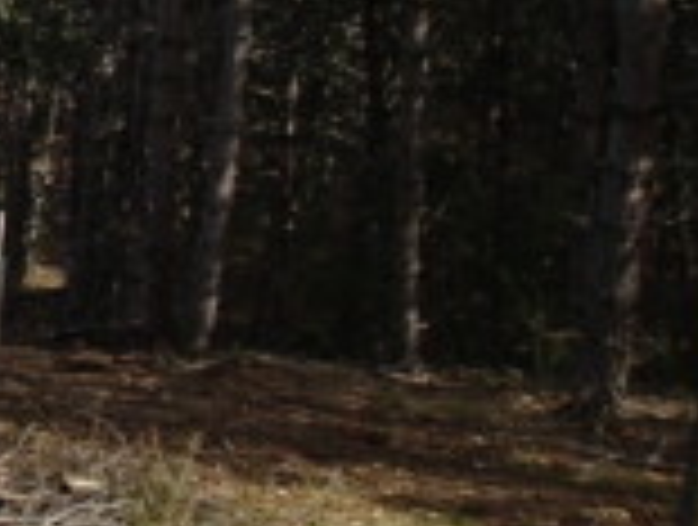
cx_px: -630
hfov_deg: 15.7
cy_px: -112
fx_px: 2082
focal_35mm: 103
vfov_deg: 14.0
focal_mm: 4.5
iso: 100
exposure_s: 1/125
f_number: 8
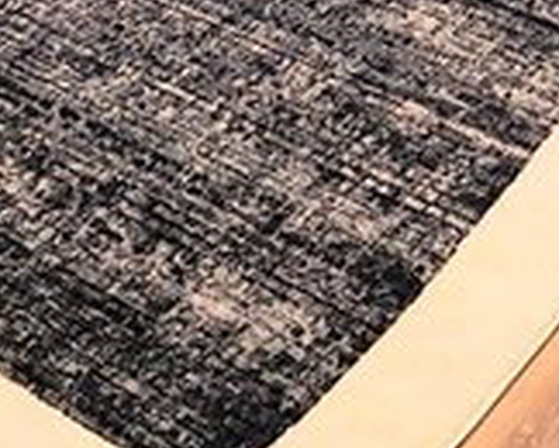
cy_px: -717
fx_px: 1557
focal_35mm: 94
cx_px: 714
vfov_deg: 12.1
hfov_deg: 18.9
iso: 100
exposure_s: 1/60
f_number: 2.2
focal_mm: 2.2
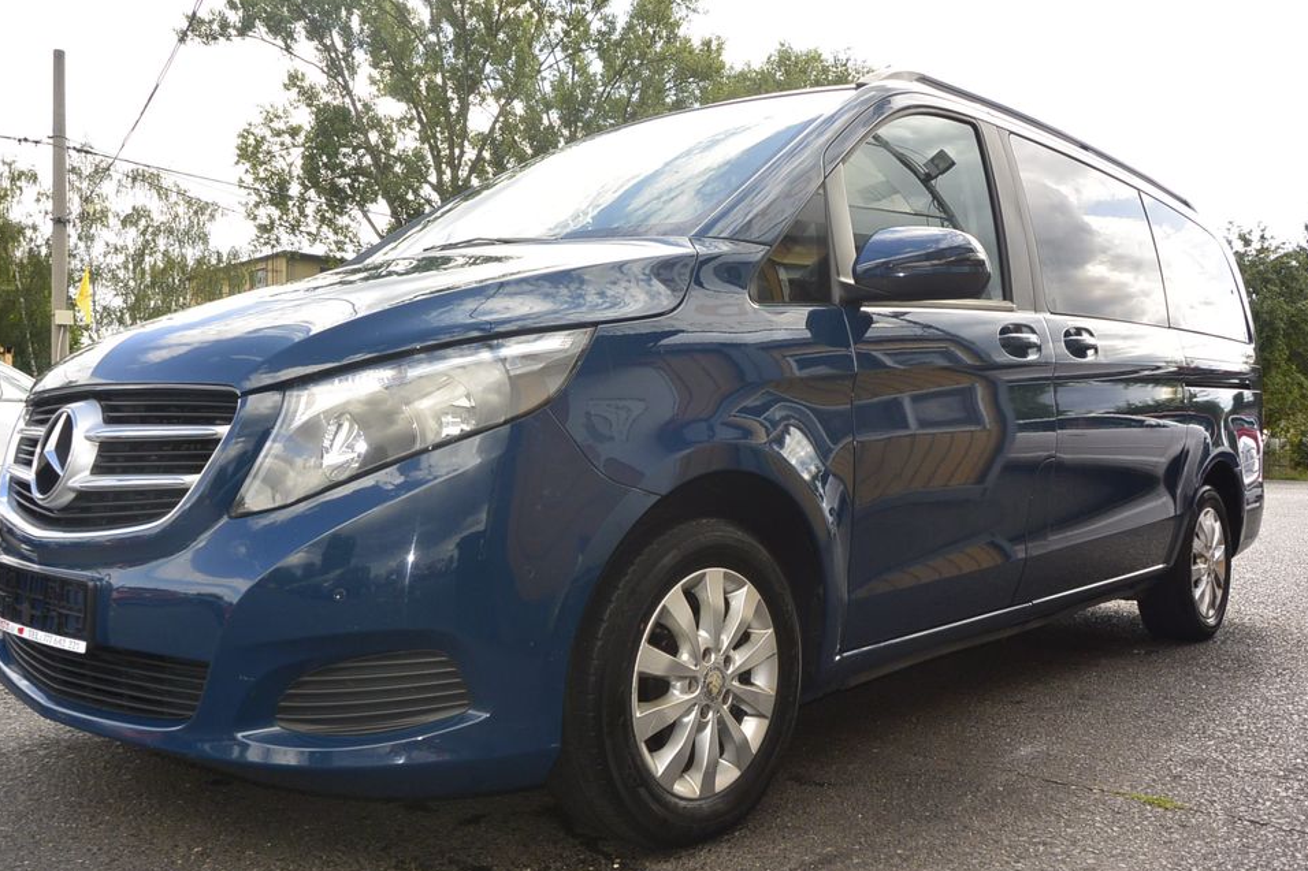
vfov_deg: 43.6
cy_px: 460
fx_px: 1090
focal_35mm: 30
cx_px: 628
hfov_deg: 61.9
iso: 160
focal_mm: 10.7
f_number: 5.6
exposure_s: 1/250
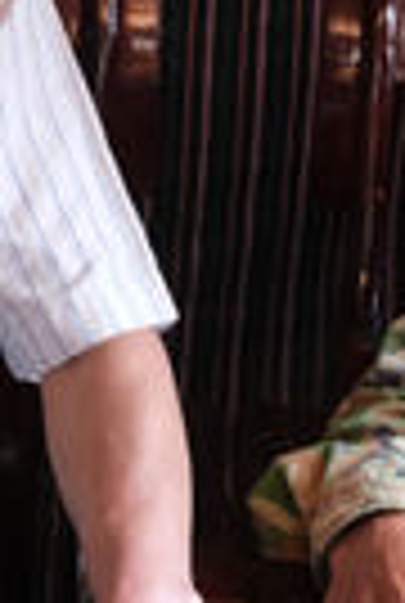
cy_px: 86
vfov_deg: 9.1
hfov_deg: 6.1
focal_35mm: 225
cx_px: 171
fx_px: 3777
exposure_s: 1/280
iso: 5000
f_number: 5.6
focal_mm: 37.6
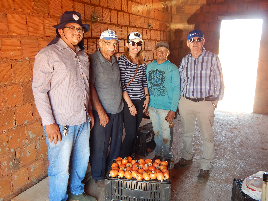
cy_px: 100
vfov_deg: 45.4
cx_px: 134
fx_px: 240
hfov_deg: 58.4
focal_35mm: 31
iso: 125
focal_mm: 5.6
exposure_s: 1/30
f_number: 3.2
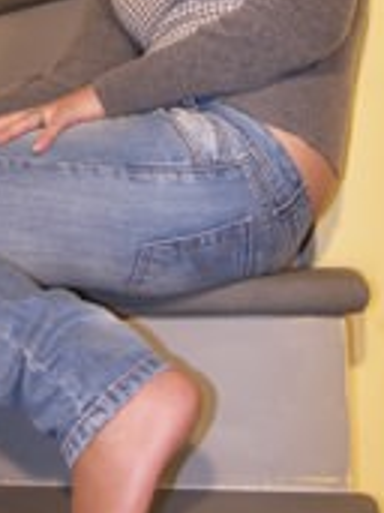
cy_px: 108
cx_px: 87
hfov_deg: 17.8
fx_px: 1214
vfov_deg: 23.5
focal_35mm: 82
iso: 100
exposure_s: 1/40
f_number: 3.2
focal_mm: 8
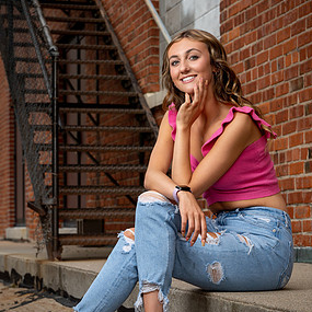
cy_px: 204
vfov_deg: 14.4
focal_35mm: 121
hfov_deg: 14.4
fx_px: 1234
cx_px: 160
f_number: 6.3
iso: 100
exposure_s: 1/160
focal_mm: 70
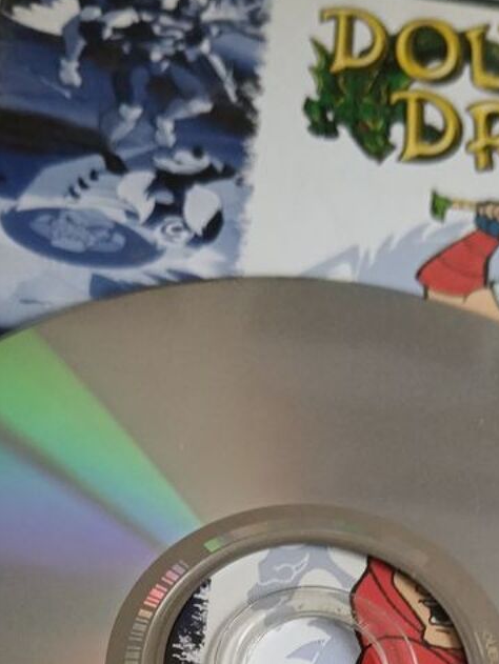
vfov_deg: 30.8
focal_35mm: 57
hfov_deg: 25.5
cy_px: 694
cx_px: 356
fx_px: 1094
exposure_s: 1/33.3
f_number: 2.4
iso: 785
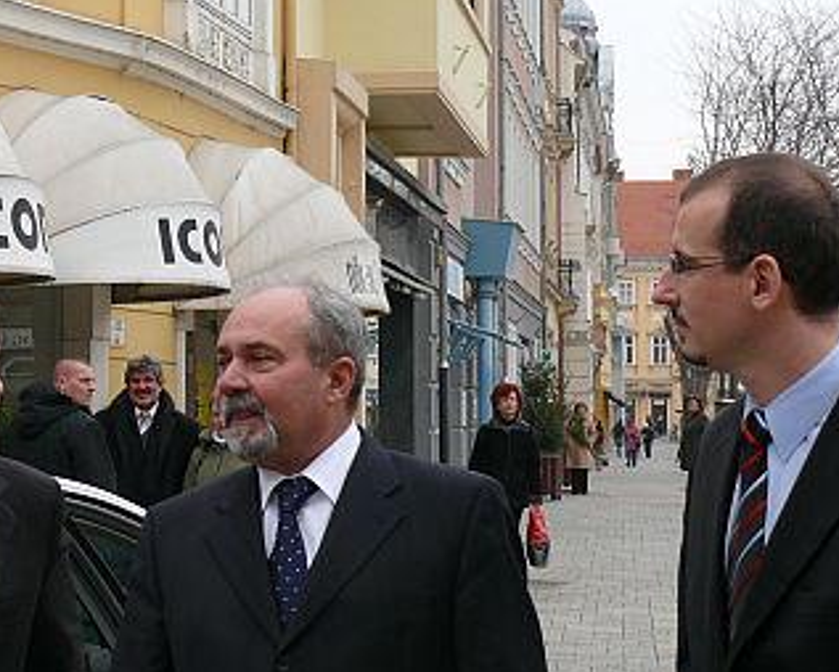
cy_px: 373
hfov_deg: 18.4
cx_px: 312
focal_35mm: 104
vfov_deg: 14.8
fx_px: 2584
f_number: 4
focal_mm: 11.4
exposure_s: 1/250
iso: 100
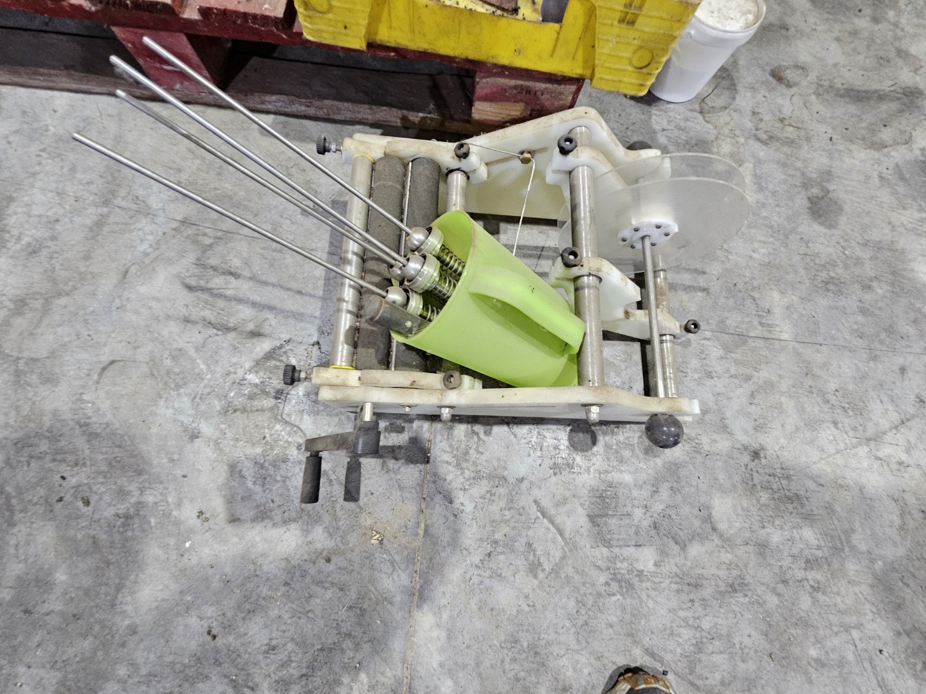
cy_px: 347
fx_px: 348
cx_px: 463
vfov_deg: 89.9
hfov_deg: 106.2
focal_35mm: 13
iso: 320
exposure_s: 1/33.3
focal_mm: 2.2
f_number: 2.2
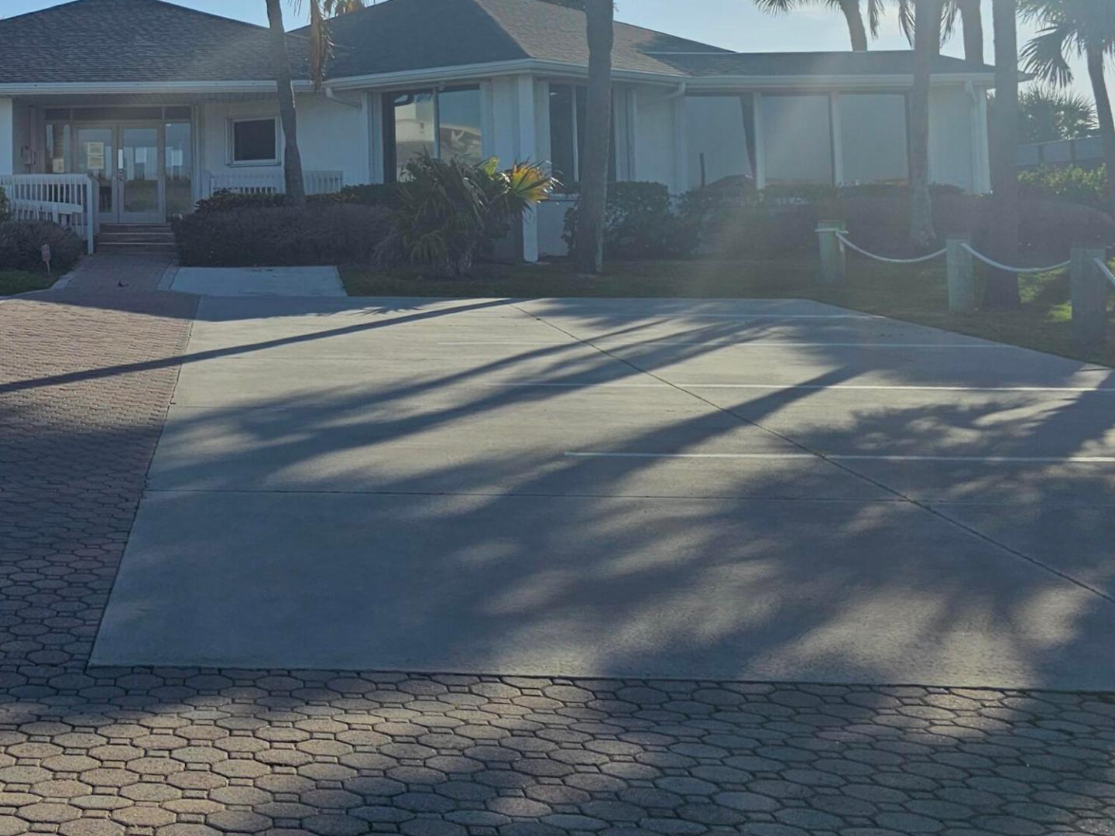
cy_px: 72
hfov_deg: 38.0
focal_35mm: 46
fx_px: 1482
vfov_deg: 30.1
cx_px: 75
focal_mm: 6.3
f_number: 1.7
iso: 10
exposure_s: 1/2000
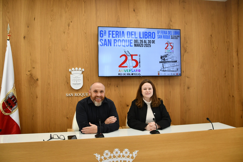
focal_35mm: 27
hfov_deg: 67.4
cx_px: 122
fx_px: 182
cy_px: 81
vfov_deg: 47.9
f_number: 3.5
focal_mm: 18
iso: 560
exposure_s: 1/250
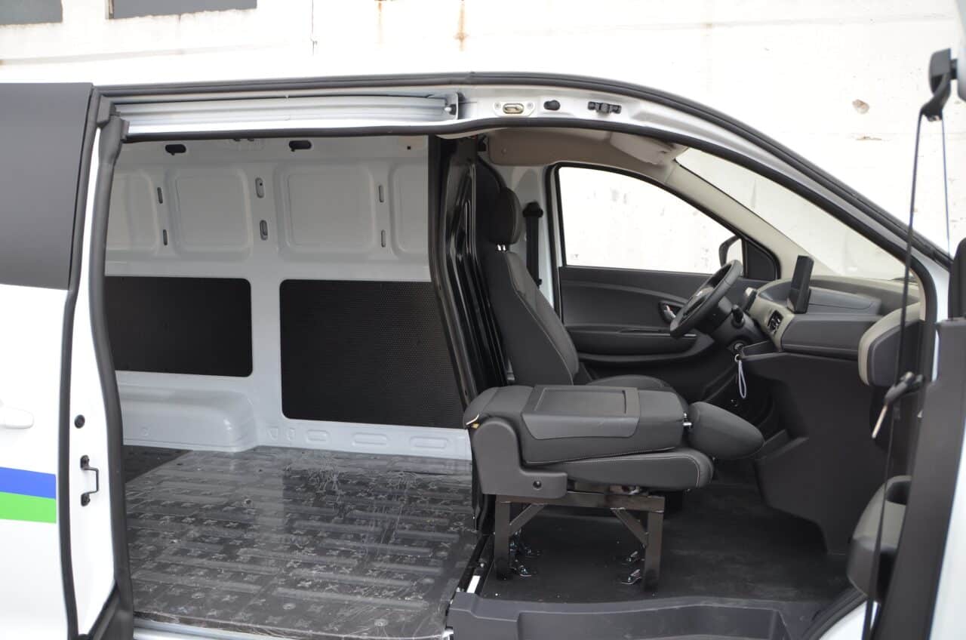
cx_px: 483
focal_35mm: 27
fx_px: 723
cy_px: 320
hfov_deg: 67.5
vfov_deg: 47.7
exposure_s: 1/125
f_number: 5.6
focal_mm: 18
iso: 200
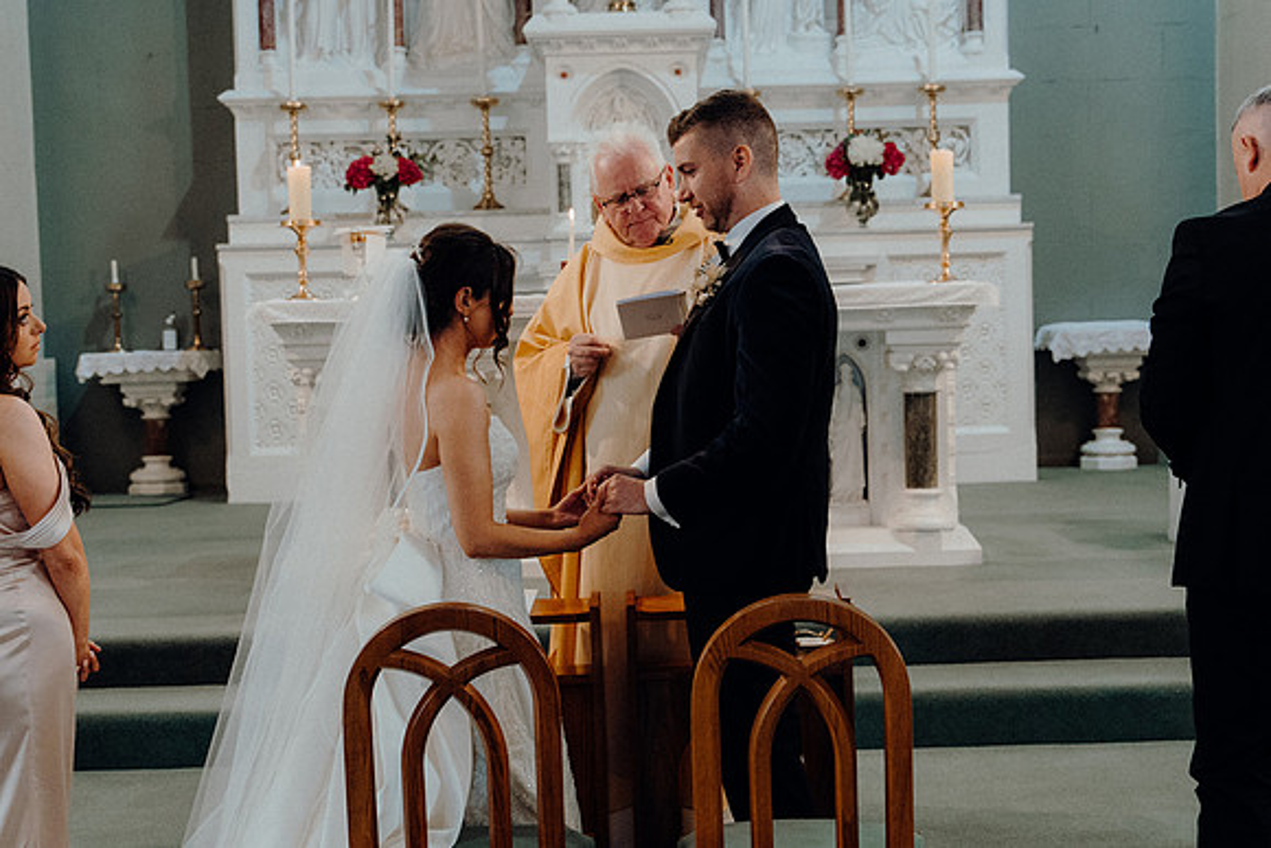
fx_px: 1836
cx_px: 636
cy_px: 424
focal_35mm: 52
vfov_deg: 26.0
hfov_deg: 38.2
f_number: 3.5
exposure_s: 1/160
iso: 2500
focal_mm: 35
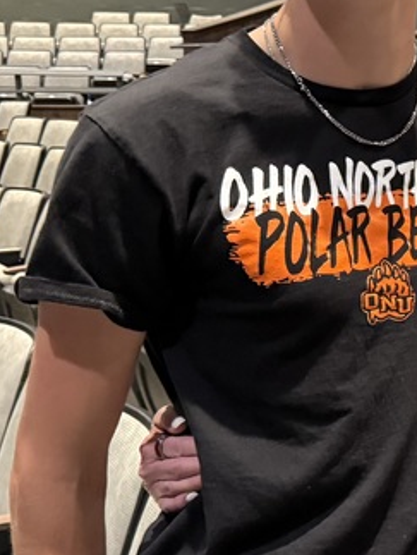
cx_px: 669
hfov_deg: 17.1
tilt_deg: -9.6
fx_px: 1218
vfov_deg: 25.6
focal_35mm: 76
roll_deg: -0.6
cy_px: 285
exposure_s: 1/37
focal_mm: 6.76
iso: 800
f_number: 1.78
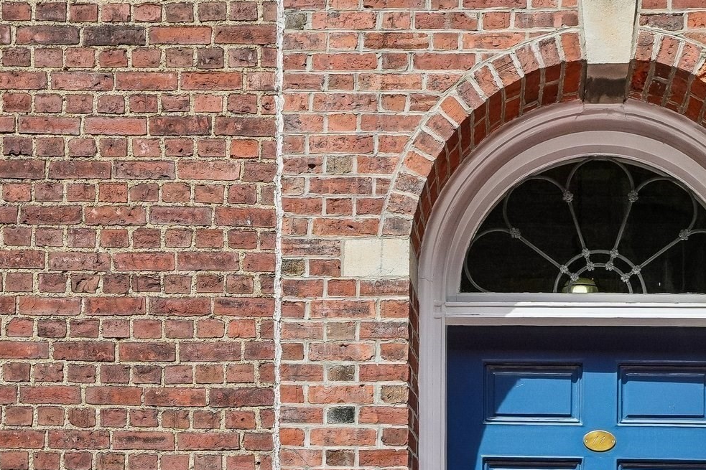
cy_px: 484
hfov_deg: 37.0
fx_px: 980
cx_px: 640
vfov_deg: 25.5
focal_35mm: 50
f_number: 8
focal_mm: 24
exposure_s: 1/640
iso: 400
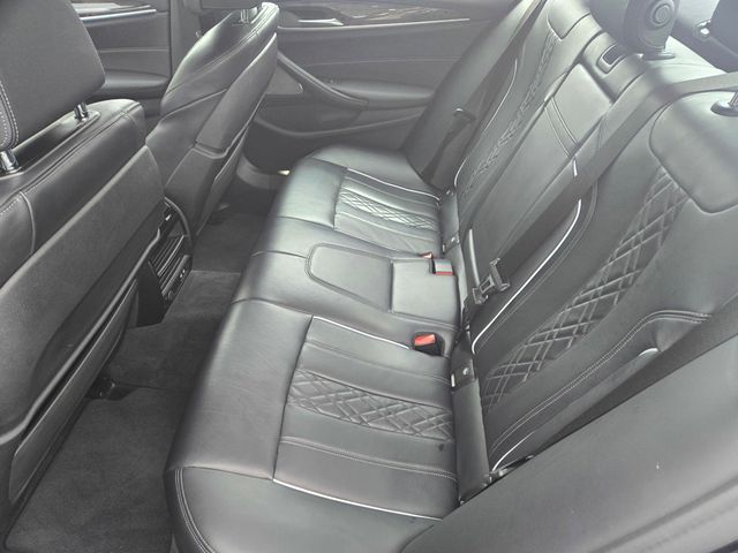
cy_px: 276
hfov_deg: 73.9
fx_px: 490
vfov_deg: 58.9
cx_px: 369
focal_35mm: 23
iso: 200
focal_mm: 5.4
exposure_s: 1/180
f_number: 1.8
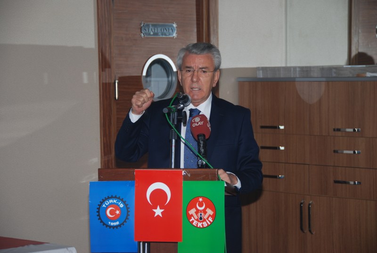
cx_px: 188
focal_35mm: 123
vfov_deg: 11.2
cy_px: 126
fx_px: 1290
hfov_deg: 16.6
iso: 200
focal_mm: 82
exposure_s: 1/60
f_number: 5.3
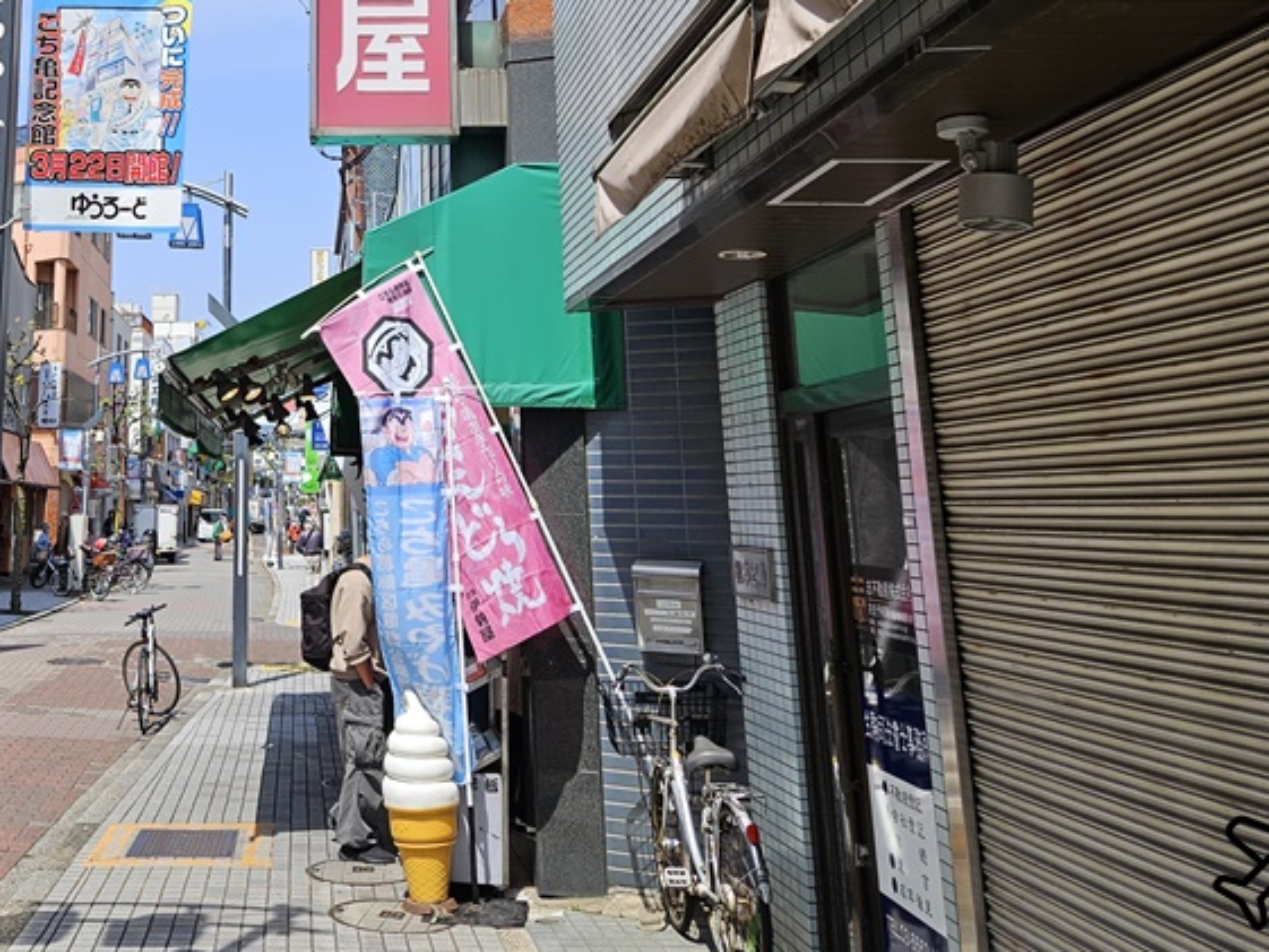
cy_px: 115
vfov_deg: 33.5
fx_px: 1503
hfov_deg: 43.5
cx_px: 242
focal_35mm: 41
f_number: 1.8
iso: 25
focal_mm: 5.4
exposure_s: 1/1571
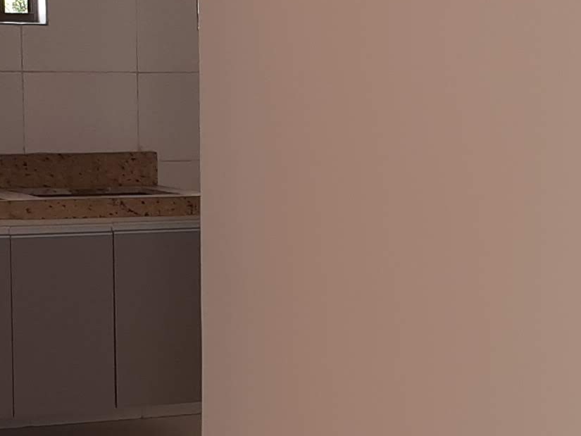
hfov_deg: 15.6
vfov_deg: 11.7
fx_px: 2115
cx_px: 400
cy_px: 349
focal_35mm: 126
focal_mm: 4.75
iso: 40
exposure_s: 1/174
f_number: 1.7
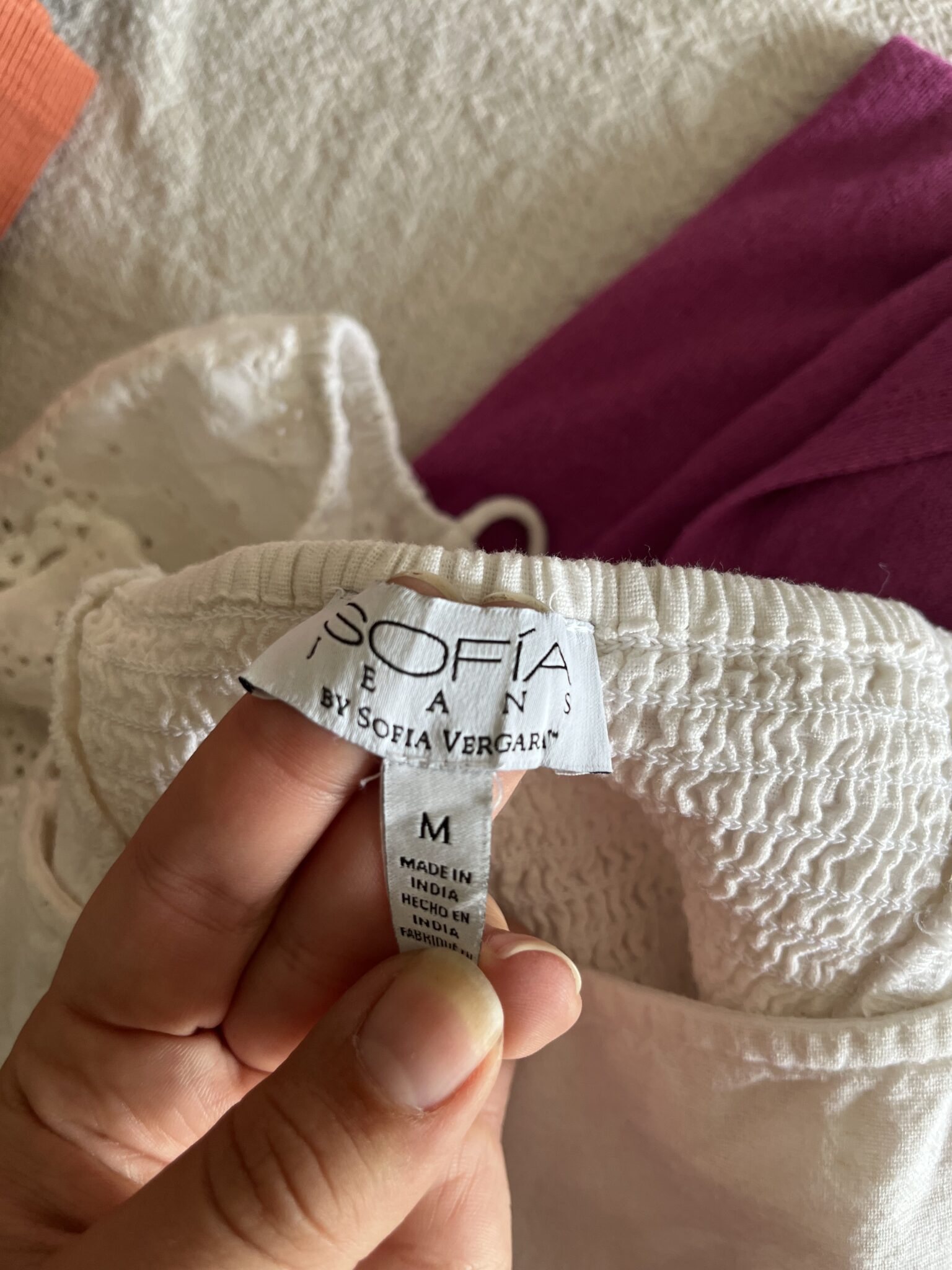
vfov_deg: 67.3
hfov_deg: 53.1
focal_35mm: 26
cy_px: 635
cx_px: 476
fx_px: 953
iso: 125
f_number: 1.6
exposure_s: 1/106
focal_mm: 5.1
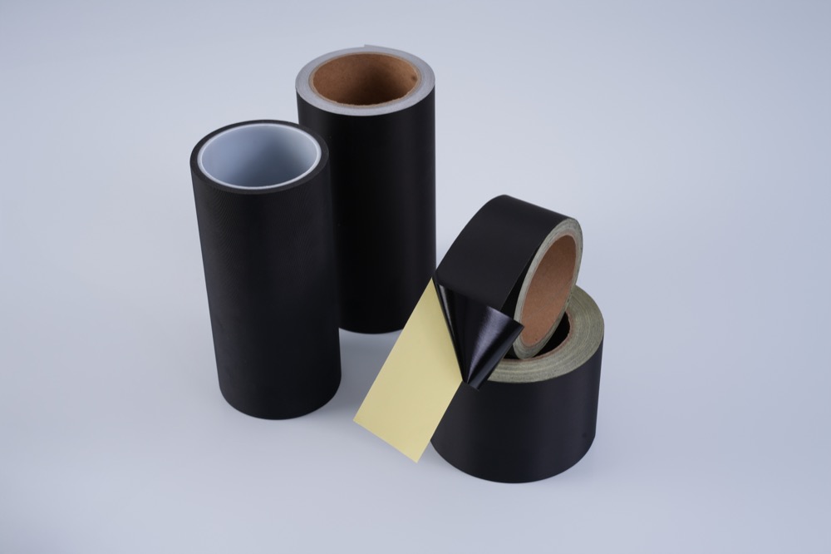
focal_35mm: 55
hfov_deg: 36.3
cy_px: 277
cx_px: 416
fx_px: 1269
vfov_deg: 24.6
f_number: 14
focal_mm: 55
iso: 100
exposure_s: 1/15
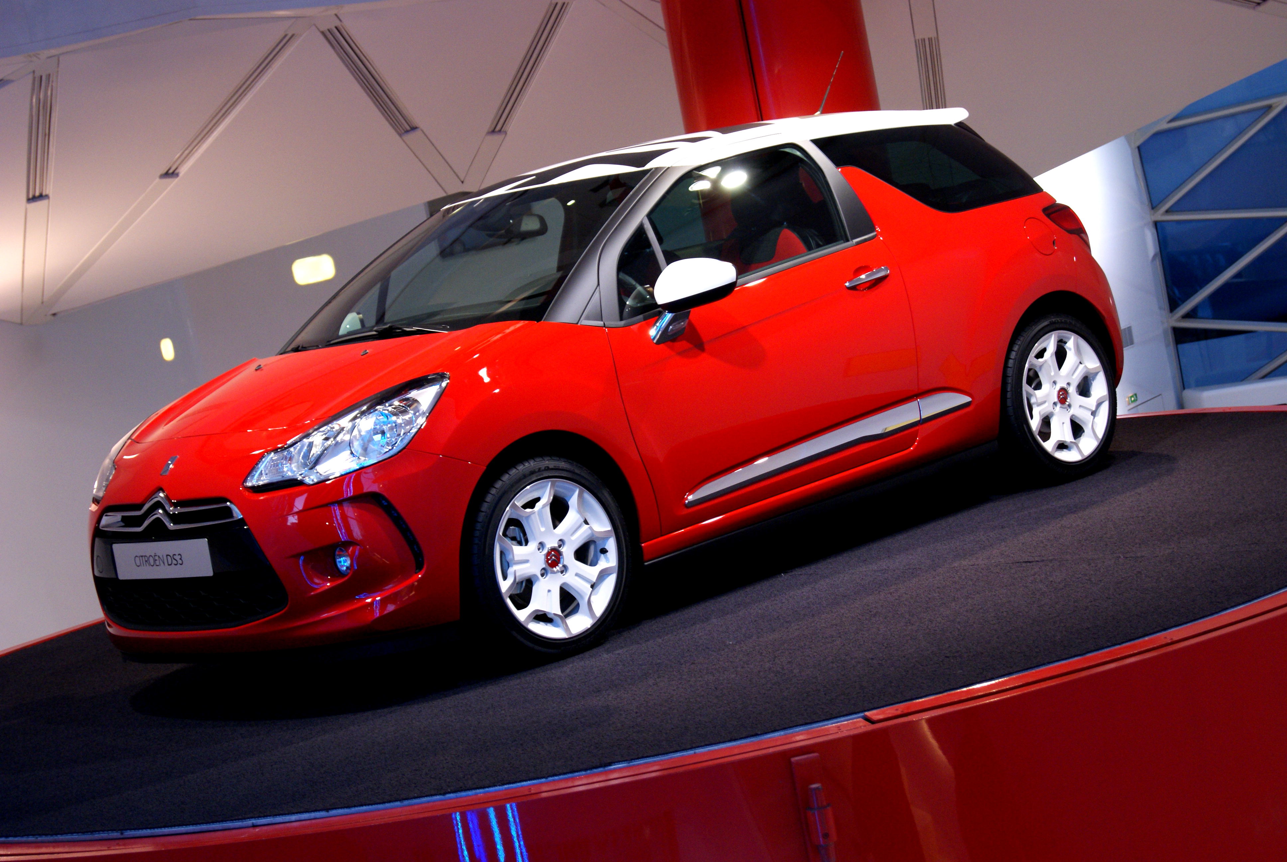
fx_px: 2684
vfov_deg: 18.2
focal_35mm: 75
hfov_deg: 27.0
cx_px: 644
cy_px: 431
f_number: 5.6
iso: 400
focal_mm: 50
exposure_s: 1/30
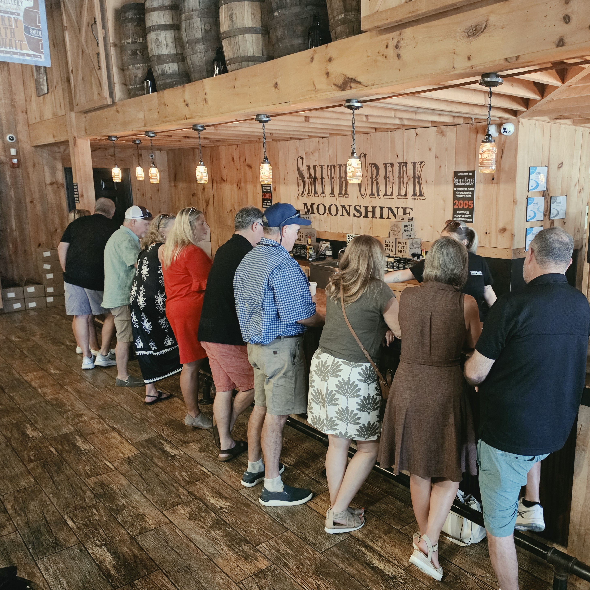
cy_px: 298
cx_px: 396
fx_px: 540
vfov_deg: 57.3
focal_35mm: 28
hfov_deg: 56.0
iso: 1250
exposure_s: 1/120
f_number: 1.4
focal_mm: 6.5
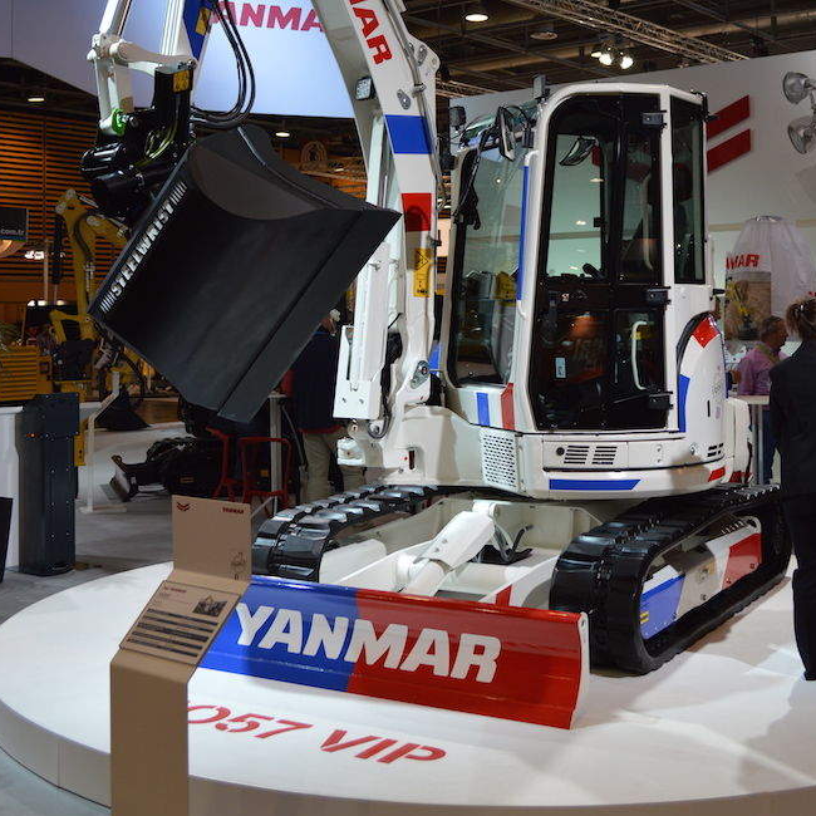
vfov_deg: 35.6
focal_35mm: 47
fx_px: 1253
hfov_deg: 36.1
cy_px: 256
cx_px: 404
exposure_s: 1/125
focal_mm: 24
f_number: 5.6
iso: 400
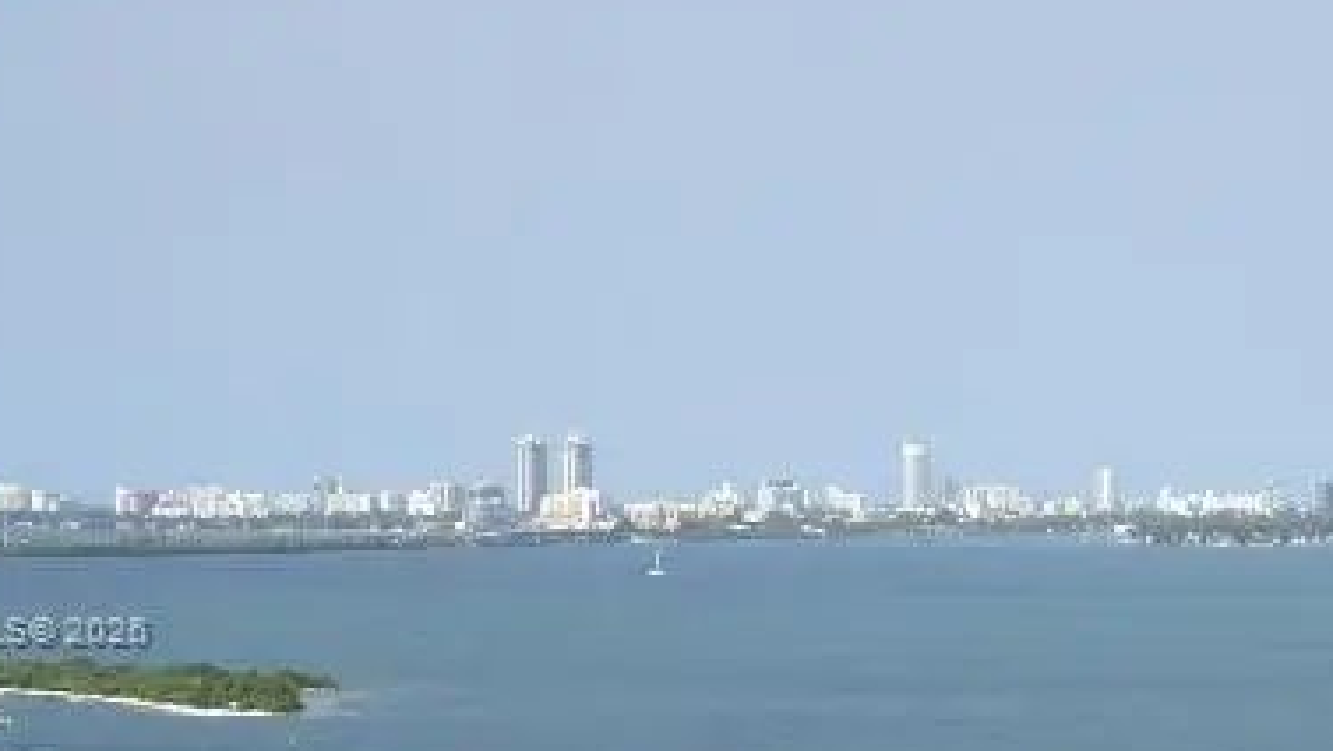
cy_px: 631
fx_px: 4562
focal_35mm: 129
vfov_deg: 9.4
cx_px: 793
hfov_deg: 16.6
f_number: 3.8
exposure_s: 1/400
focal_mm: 11.5
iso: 64
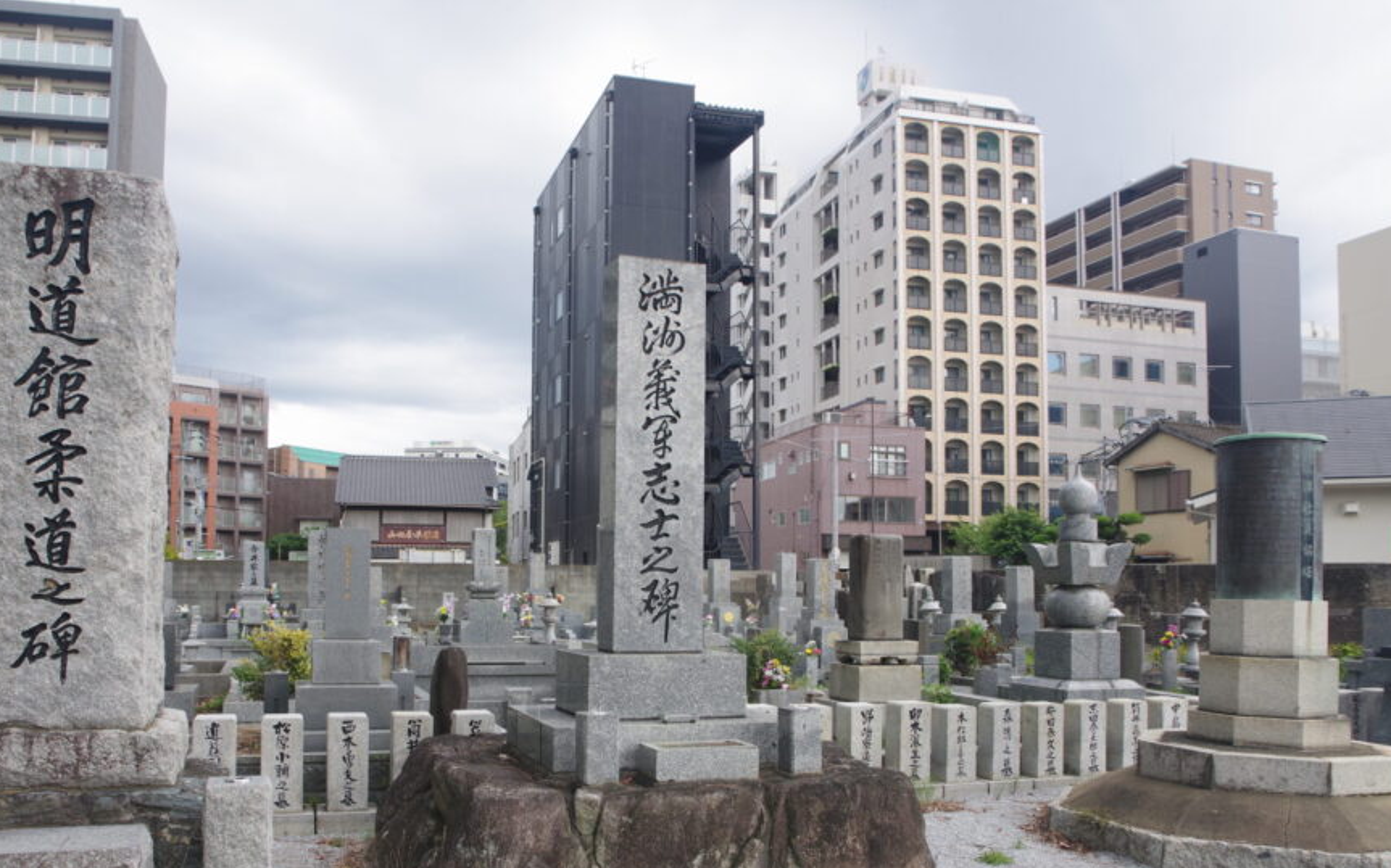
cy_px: 534
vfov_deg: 42.8
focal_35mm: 29
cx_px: 635
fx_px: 1099
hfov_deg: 64.5
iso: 200
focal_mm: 16
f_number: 6.3
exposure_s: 1/125
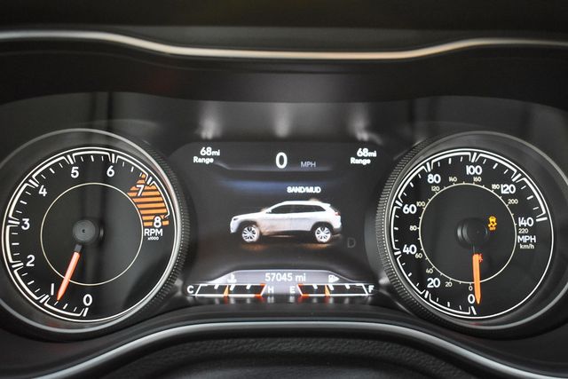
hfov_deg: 53.1
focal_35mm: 36
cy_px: 190
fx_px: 568
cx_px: 284
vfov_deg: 36.9
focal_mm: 24
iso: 2200
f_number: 4
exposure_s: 1/125
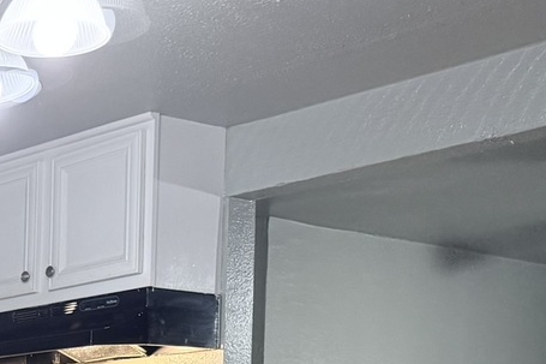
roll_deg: +0.2
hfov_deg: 21.3
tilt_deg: -5.5
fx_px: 1198
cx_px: -289
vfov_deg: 15.6
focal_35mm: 79
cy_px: 585
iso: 320
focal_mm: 6.76
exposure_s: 1/60
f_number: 1.78
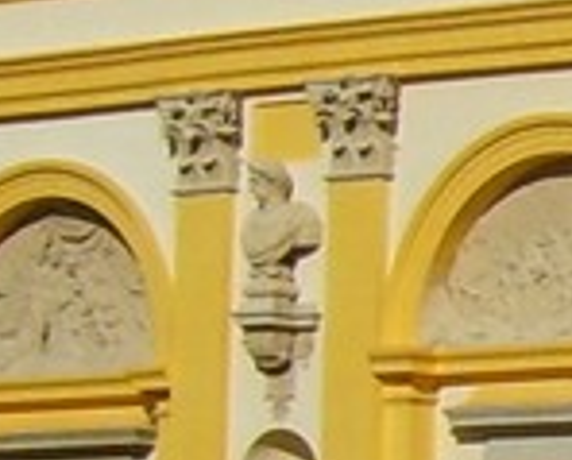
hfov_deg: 6.1
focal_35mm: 284
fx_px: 4817
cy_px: 591
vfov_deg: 5.4
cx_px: 1855
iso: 80
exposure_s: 1/1500
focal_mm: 6
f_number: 4.8
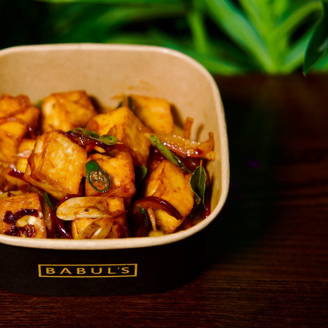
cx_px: 92
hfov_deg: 16.1
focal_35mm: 108
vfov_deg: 16.1
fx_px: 1158
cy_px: 163
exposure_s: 1/250
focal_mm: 84
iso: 2000
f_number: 4.5
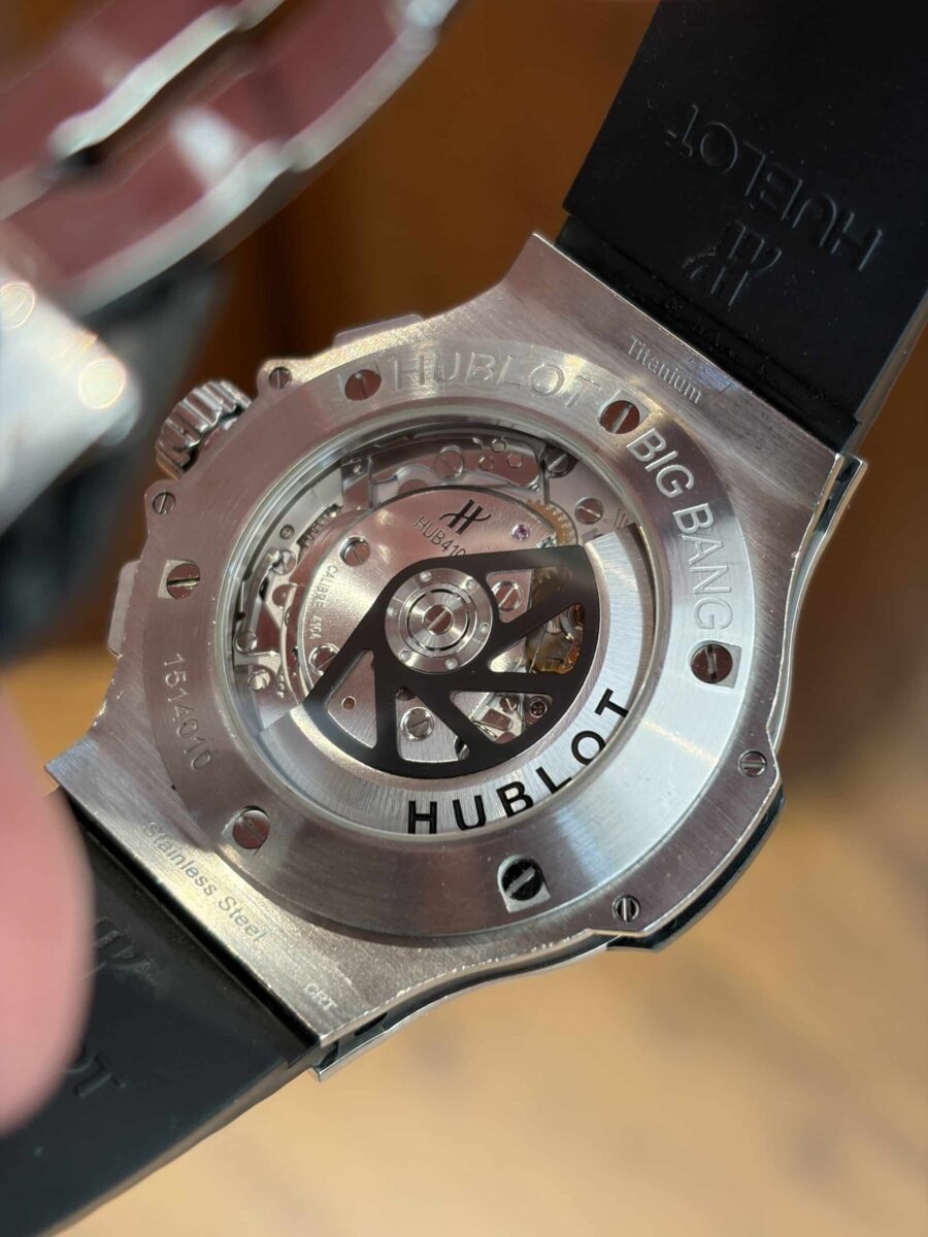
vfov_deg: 36.8
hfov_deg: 28.0
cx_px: 464
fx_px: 1859
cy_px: 618
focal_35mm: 52
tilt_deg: -56.8
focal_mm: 5.96
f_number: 1.6
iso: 50
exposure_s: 1/97
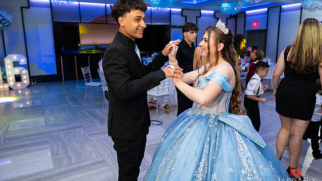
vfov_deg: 42.9
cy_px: 85
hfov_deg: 69.8
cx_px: 165
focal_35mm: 27
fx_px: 231
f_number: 3.2
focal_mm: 24
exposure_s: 1/160
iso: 1000
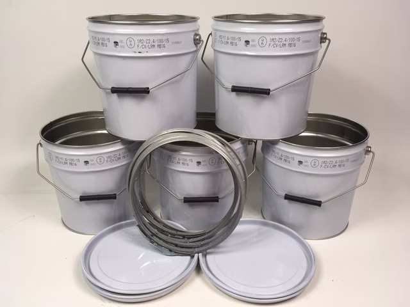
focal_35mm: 29
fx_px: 343
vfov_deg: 48.2
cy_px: 154
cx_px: 205
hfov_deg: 61.7
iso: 25
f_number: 2.2
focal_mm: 4.15
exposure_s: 1/50
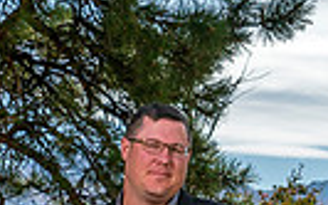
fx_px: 1671
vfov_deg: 6.7
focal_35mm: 187
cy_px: 446
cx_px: 286
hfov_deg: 11.2
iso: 250
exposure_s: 1/2000
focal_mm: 28
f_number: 4.5
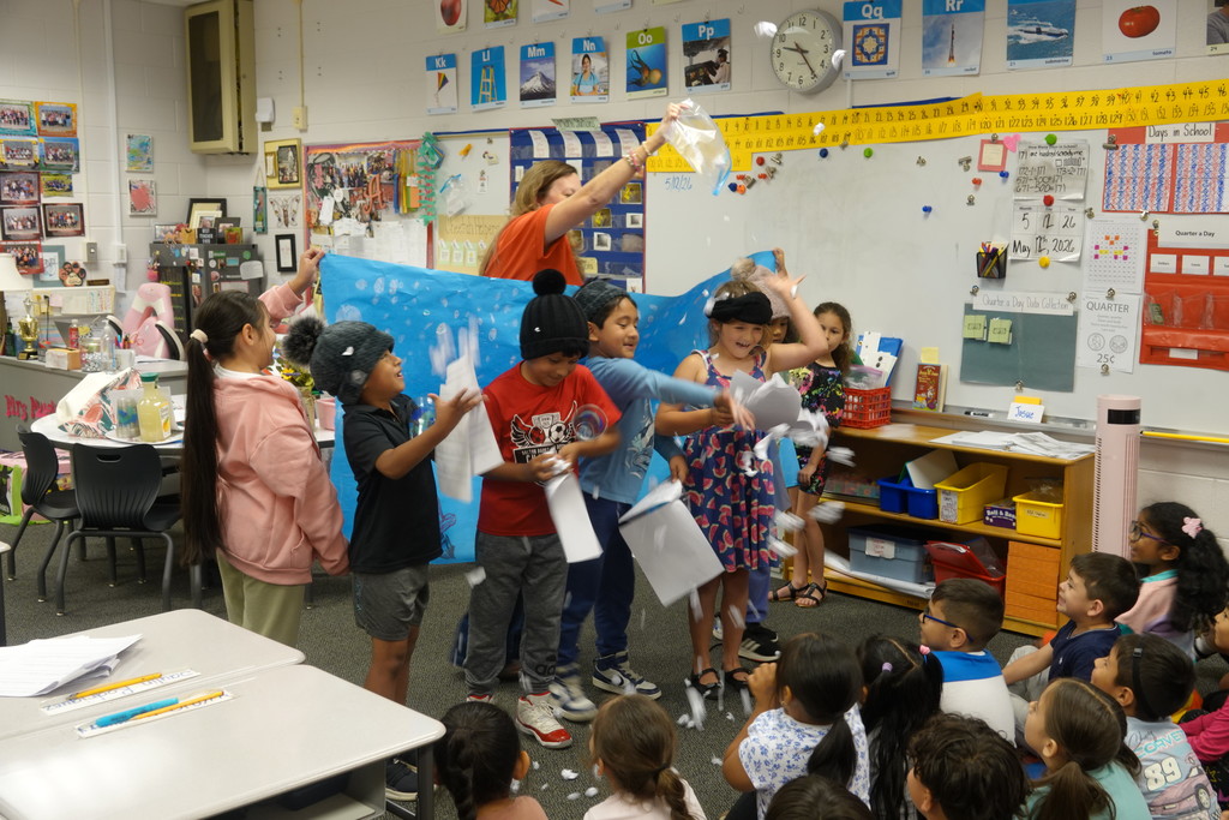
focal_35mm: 37
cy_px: 410
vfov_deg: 36.0
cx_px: 614
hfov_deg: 51.9
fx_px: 1263
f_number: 3.2
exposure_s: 1/40
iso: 320
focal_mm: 13.7
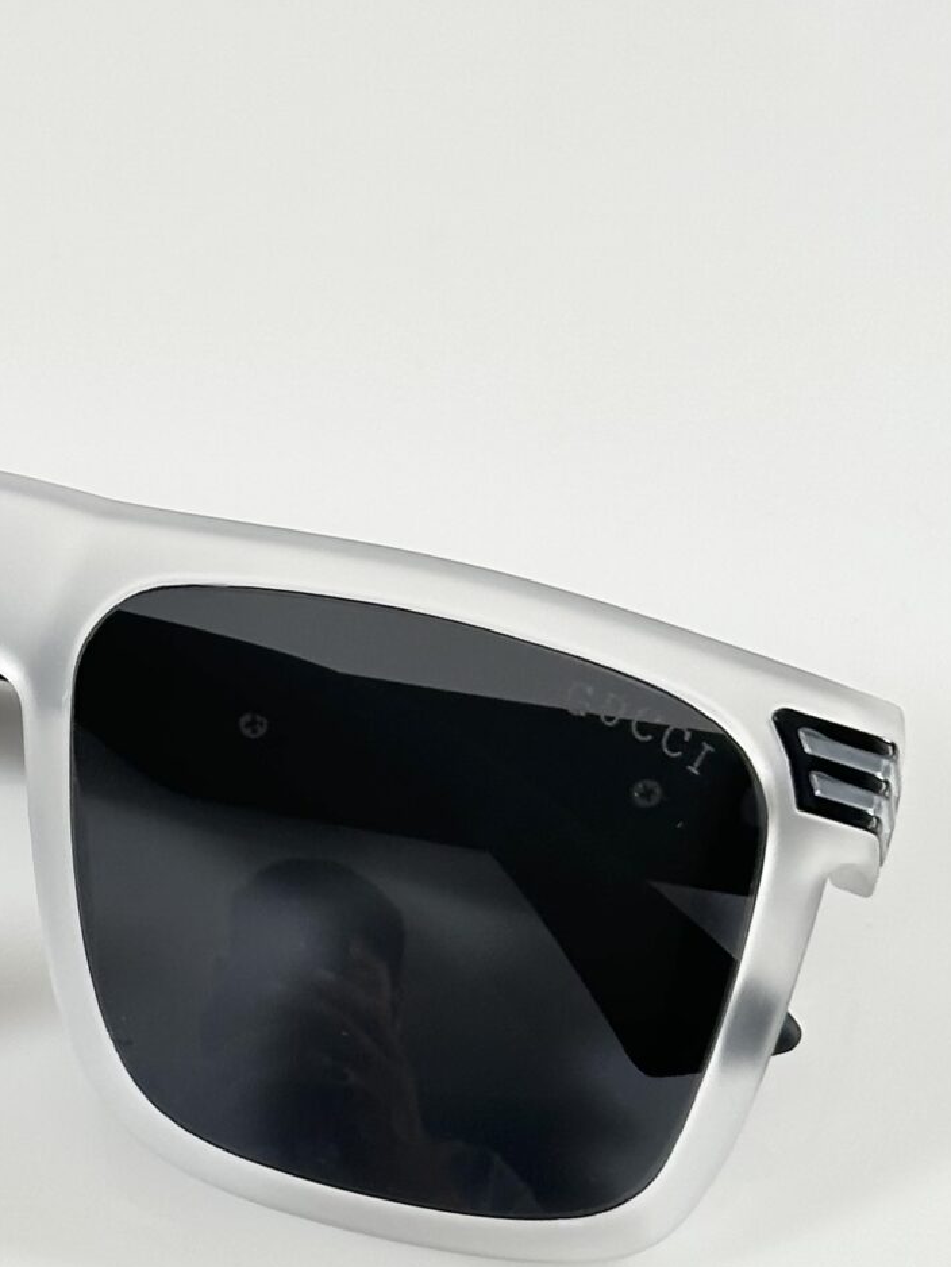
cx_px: -24
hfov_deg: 11.2
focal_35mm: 131
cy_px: 775
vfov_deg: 15.0
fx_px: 4796
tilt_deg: -49.6
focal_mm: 6.86
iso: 80
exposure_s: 1/100
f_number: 1.78
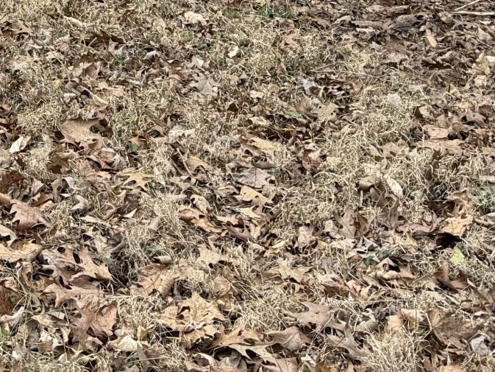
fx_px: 1530
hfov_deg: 17.0
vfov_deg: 12.6
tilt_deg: -2.5
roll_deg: +5.4
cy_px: -301
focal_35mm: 107
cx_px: -204
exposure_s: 1/878
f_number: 1.78
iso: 100
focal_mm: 6.76
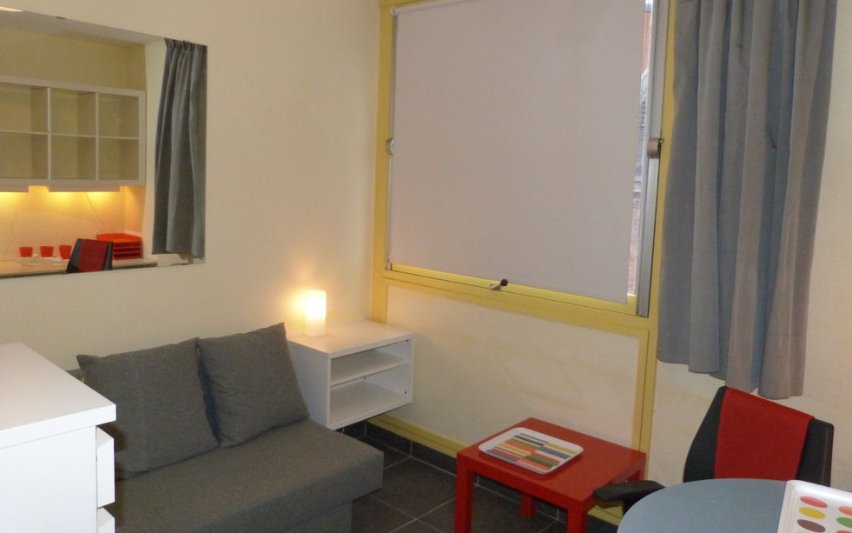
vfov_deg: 45.9
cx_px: 421
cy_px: 234
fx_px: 627
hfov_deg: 68.4
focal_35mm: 27
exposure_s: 1/320
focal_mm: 4.5
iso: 400
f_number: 2.8
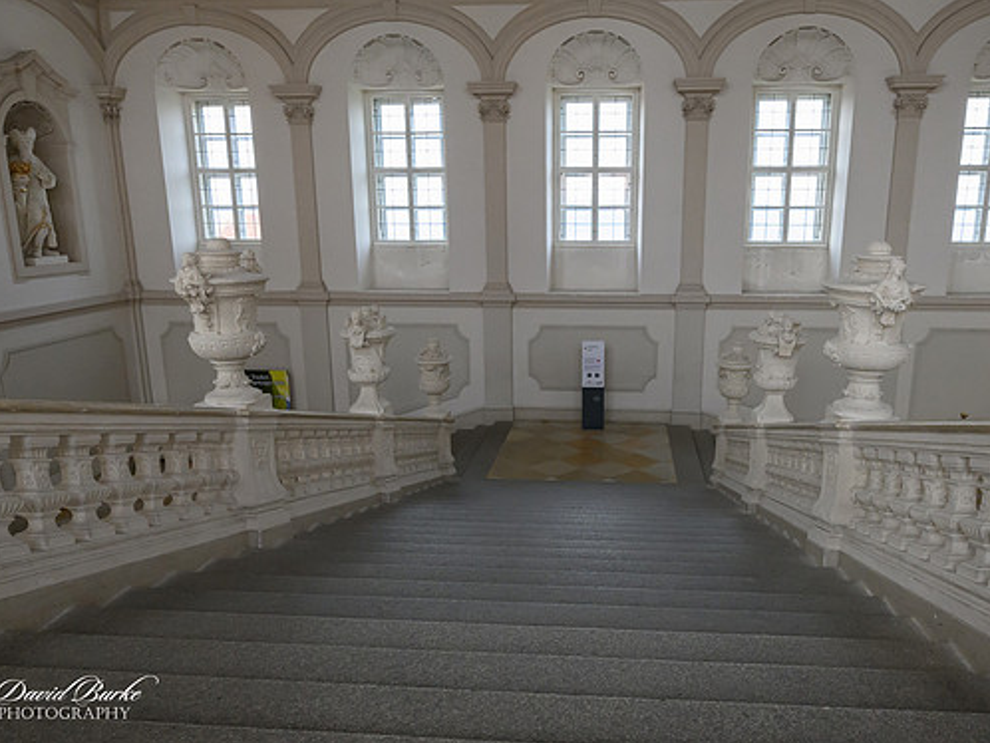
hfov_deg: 69.1
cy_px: 390
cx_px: 554
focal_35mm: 25
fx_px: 715
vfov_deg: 54.9
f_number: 8
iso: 2500
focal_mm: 14
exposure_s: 1/320
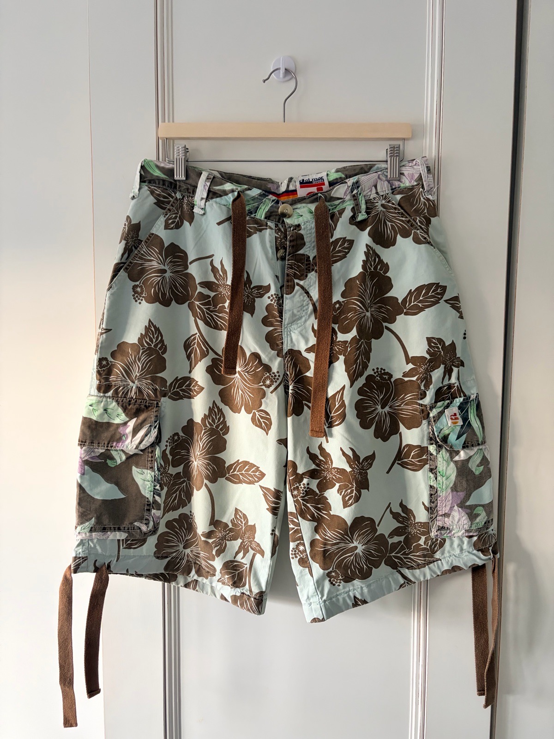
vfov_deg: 67.3
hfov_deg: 53.1
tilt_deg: -3.9
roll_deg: -1.0
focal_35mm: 26
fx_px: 555
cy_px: 370
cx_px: 277
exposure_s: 1/60
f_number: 1.6
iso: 250
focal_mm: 5.96
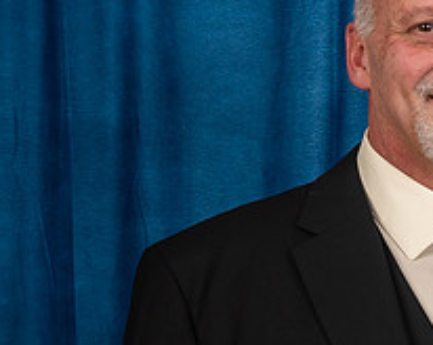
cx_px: 678
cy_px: 307
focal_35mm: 168
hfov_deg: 11.0
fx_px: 2149
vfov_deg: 9.1
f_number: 7.1
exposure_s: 1/200
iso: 500
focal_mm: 35
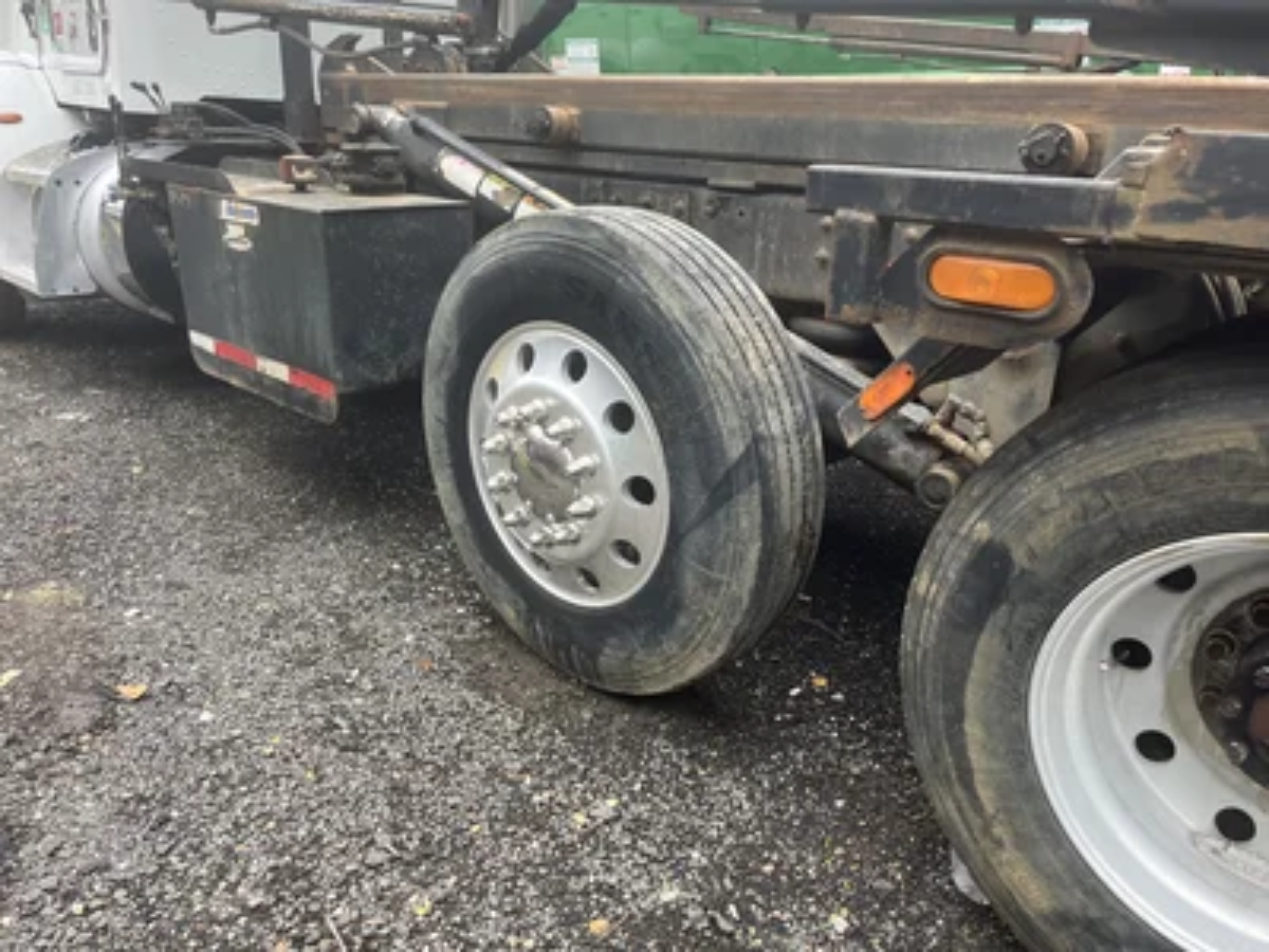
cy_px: 476
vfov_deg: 53.1
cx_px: 634
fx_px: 953
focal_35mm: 26
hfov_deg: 67.3
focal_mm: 5.1
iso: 50
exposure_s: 1/463
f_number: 1.6
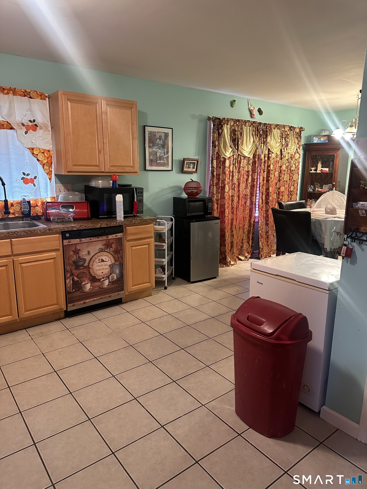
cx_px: 184
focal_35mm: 24
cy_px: 244
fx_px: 339
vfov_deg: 71.6
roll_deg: -1.3
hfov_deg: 56.8
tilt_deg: -11.9
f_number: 1.78
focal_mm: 6.86
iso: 500
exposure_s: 1/60
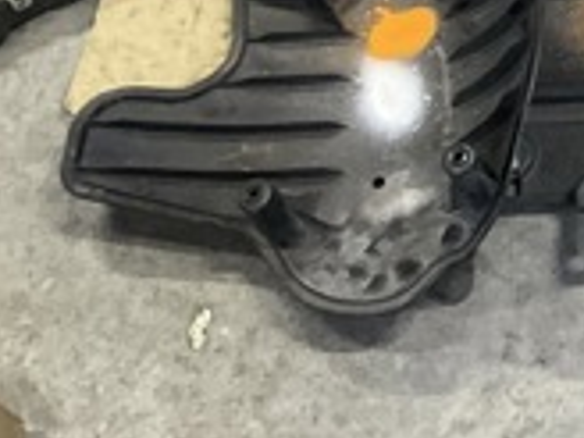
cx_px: 897
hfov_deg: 15.9
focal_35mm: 113
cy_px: -267
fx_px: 1906
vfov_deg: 12.3
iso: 320
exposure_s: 1/33
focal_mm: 3
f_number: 1.8
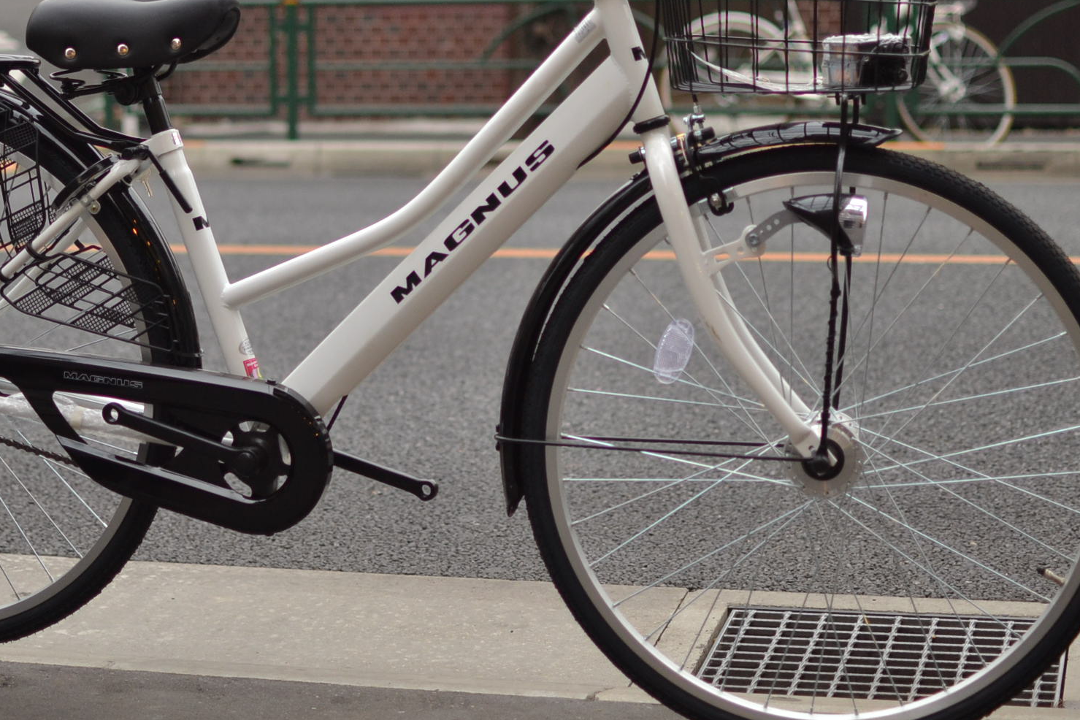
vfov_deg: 16.7
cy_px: 230
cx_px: 465
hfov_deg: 24.8
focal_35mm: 82
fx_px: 2453
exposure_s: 1/1000
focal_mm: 35
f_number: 1.8
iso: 400
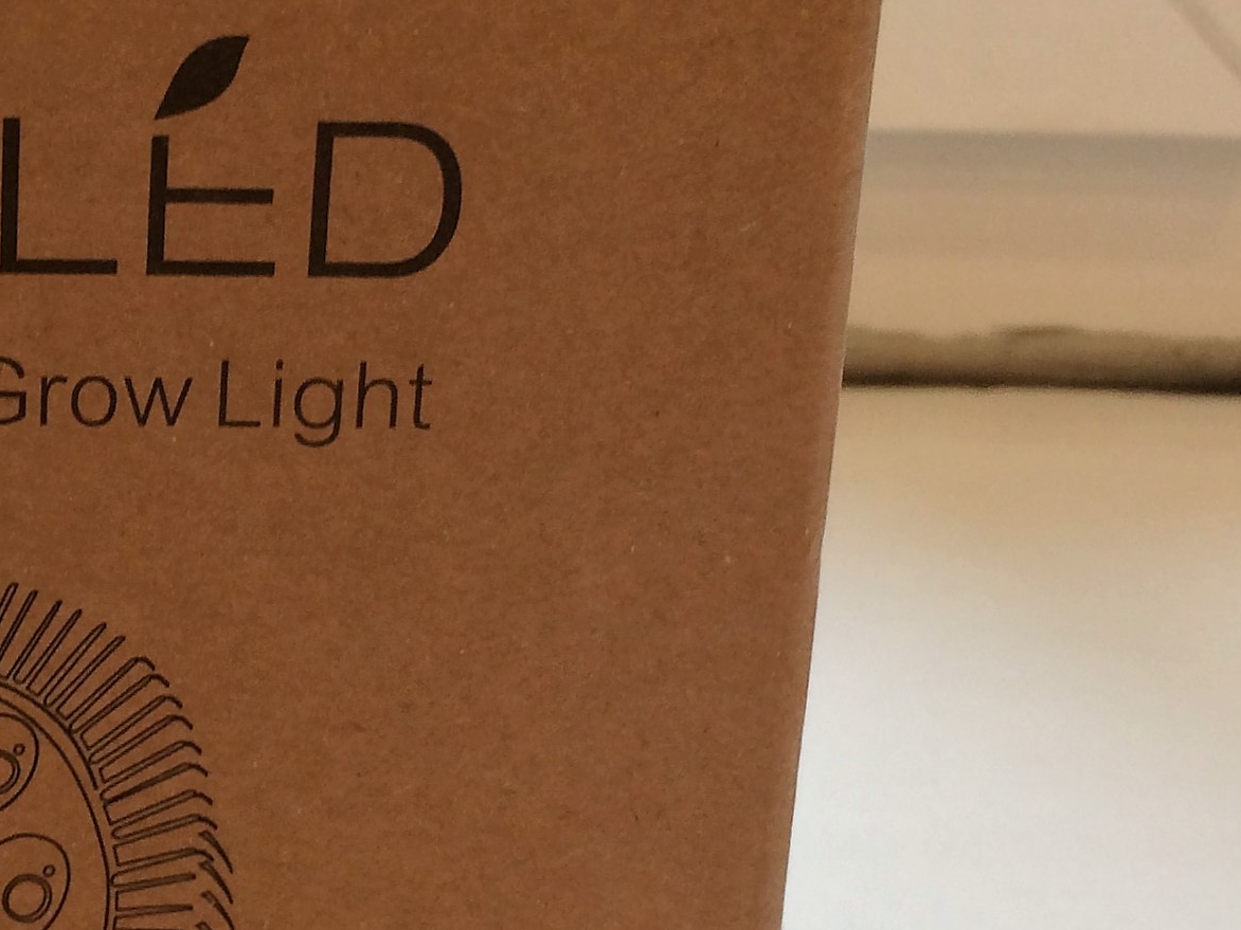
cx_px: -32
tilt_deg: -18.6
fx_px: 2868
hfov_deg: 23.3
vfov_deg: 18.4
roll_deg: +0.3
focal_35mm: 80
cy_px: 527
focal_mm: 4.15
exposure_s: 1/50
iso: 40
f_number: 2.2
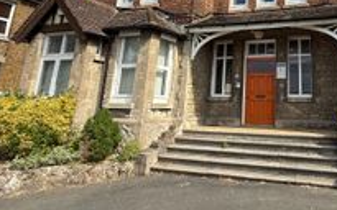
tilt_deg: +14.6
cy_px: 39
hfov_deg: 59.9
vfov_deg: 41.1
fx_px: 266
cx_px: 266
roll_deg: -0.6
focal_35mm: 29
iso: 50
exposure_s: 1/1145
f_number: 2.2
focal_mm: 2.22
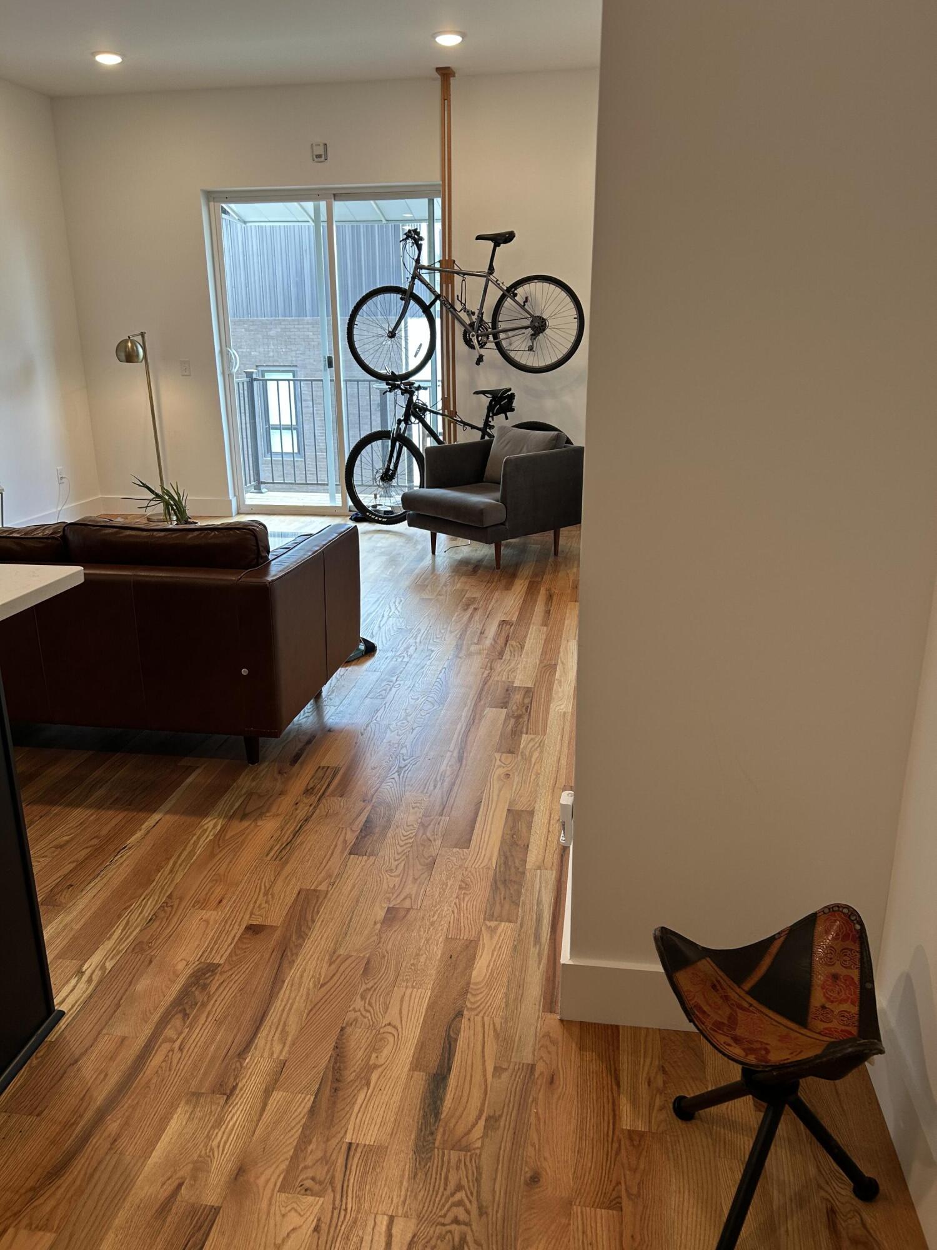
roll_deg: +0.5
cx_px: 468
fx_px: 938
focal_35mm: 26
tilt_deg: -17.2
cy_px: 625
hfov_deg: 53.1
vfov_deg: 67.3
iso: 64
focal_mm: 5.7
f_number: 1.5
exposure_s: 1/60
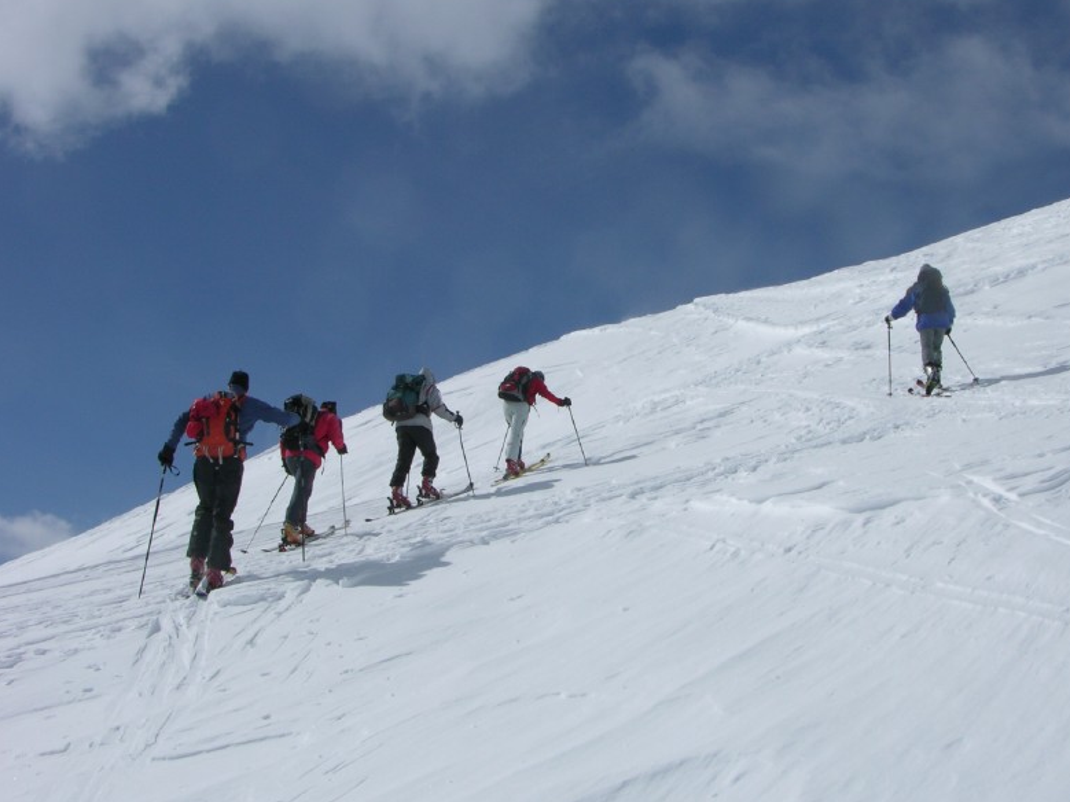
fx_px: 1422
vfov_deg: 31.5
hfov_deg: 41.2
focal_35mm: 46
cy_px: 354
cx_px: 585
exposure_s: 1/625
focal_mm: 8.9
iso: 50
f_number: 8
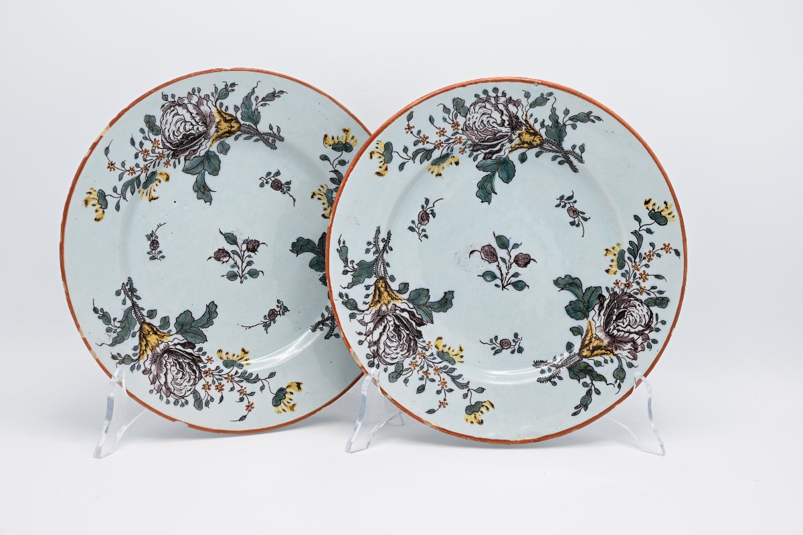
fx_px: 1227
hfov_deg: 36.2
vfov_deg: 24.6
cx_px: 402
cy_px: 268
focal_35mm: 55
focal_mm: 55
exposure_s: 1/25
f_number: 10
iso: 100
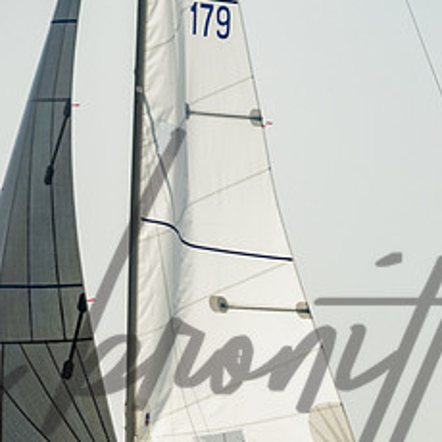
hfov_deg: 3.8
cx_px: 299
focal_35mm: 465
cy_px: 410
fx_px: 6717
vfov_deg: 3.8
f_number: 6.3
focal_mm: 185
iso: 320
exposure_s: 1/1250
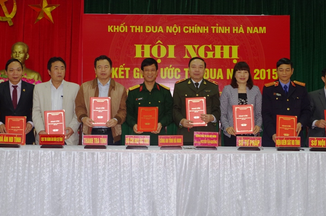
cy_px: 94
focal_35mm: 52
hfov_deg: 38.2
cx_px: 171
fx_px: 470
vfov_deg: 25.9
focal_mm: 30.63
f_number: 5.6
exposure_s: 1/30
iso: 400
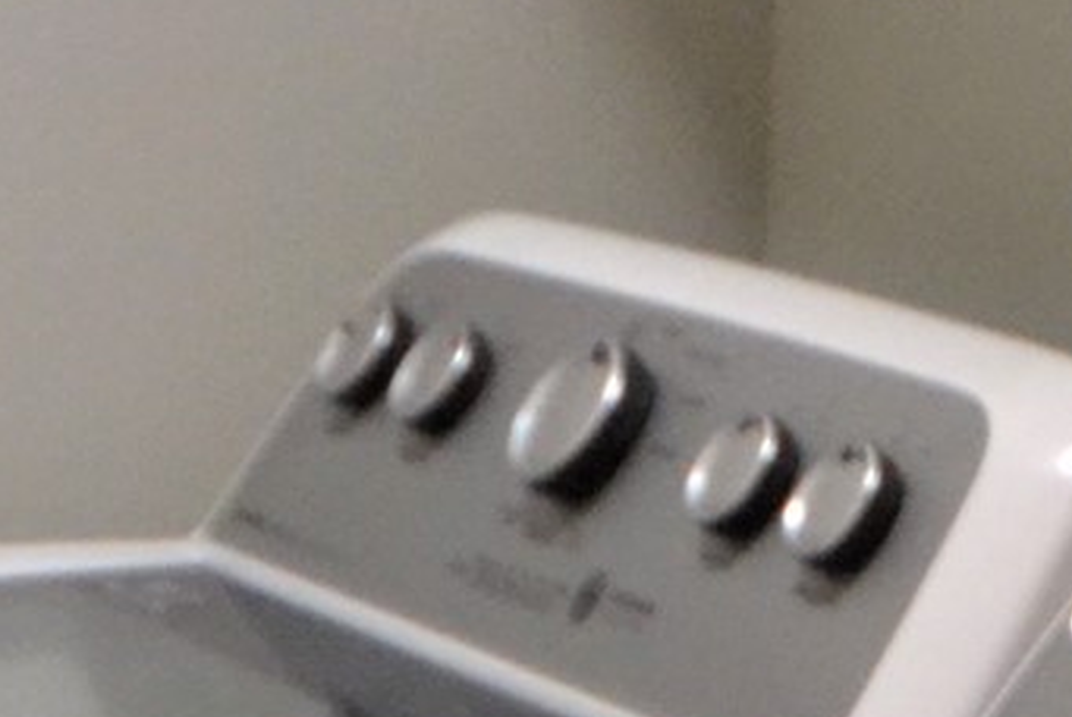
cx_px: -648
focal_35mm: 229
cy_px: 1632
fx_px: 6825
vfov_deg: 5.8
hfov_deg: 8.7
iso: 2500
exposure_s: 1/60
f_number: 4.5
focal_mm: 24
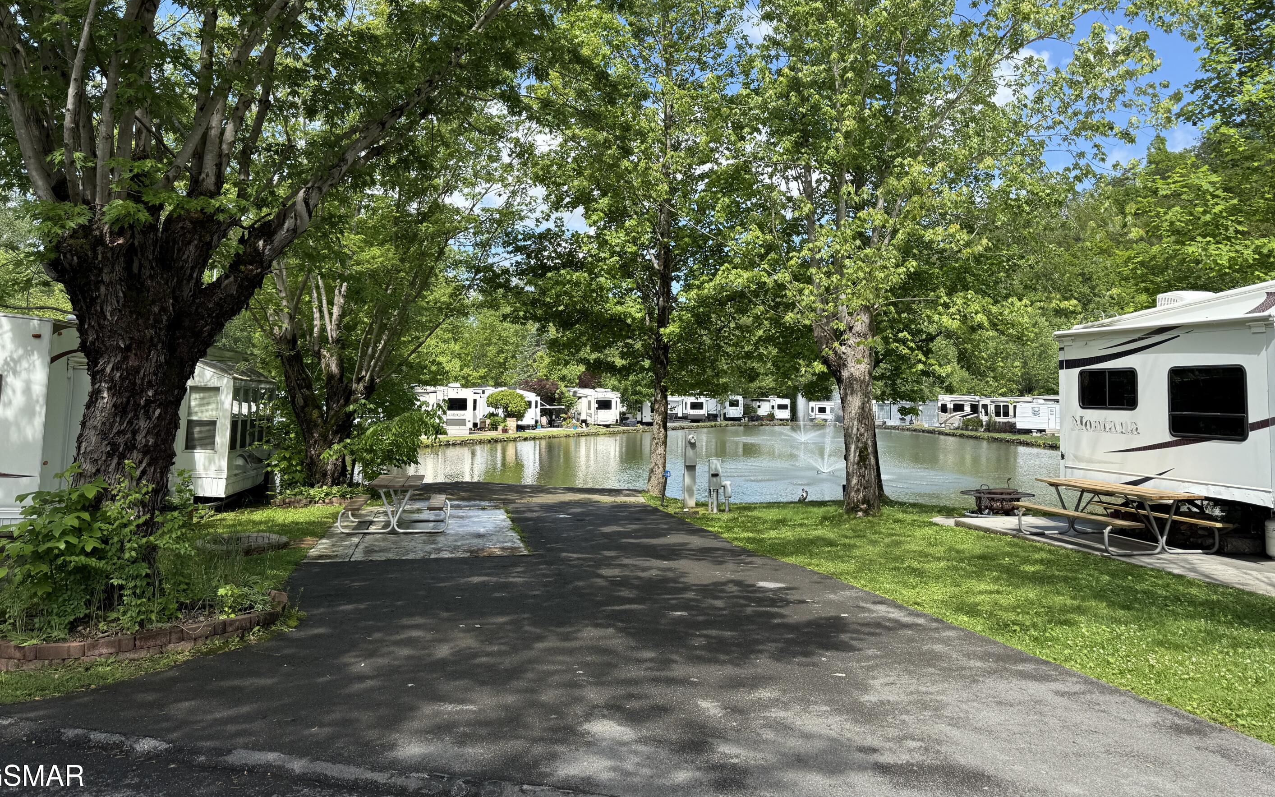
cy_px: 315
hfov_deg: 68.4
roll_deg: -0.9
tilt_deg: +5.1
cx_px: 655
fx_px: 938
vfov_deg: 45.7
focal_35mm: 27
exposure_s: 1/2000
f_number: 1.78
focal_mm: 6.76
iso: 80
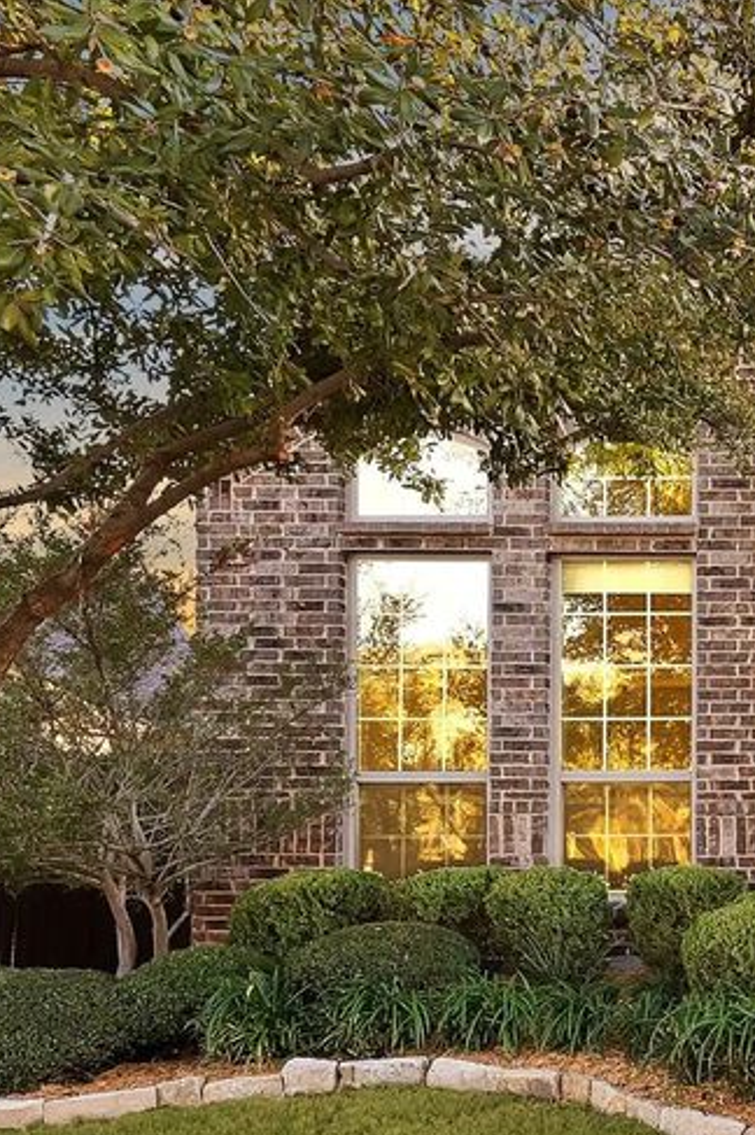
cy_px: 792
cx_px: 1126
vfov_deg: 47.4
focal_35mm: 40
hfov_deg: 25.4
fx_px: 1260
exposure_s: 1/30
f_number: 9
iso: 640
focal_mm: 19
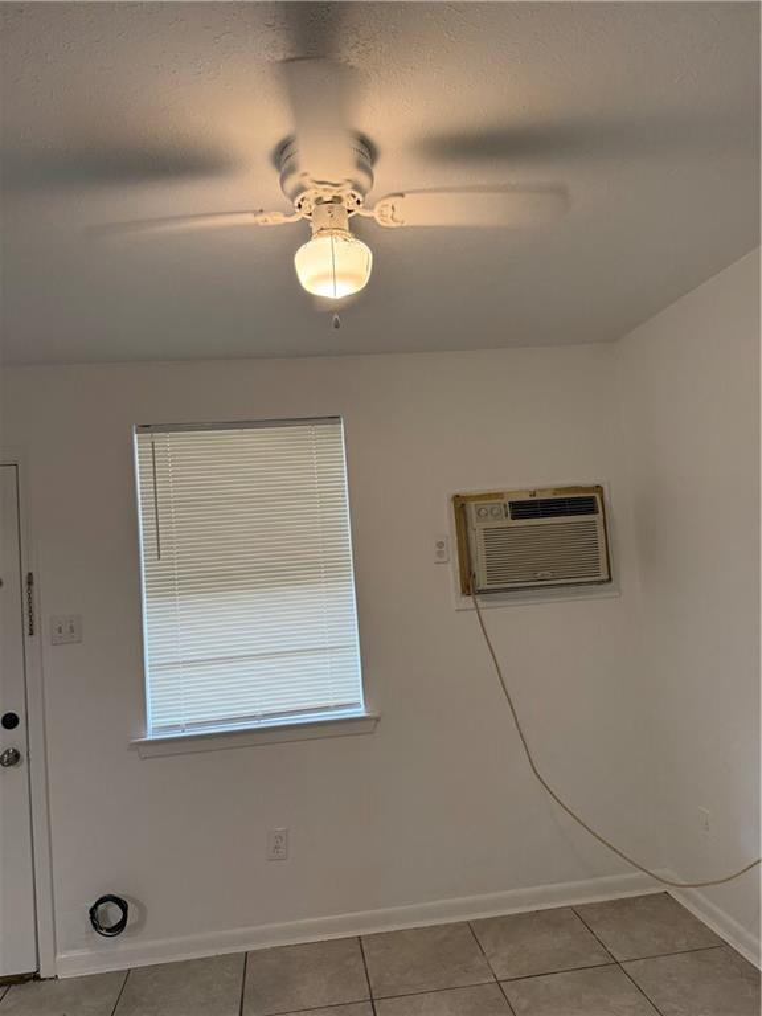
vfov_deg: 71.6
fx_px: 704
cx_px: 381
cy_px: 508
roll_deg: +3.6
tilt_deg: +3.6
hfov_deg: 56.8
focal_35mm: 24
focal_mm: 6.76
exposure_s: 1/60
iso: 125
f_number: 1.78
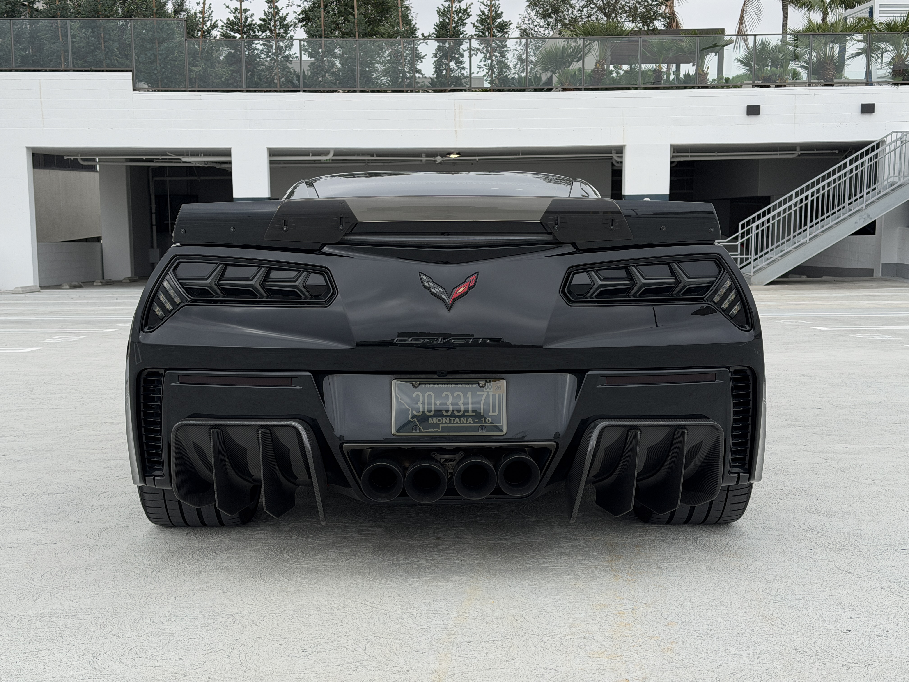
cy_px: 341
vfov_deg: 30.3
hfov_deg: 39.7
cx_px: 454
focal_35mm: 48
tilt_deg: -7.4
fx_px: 1260
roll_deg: +1.4
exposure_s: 1/2577
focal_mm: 6.76
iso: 64
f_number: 1.78
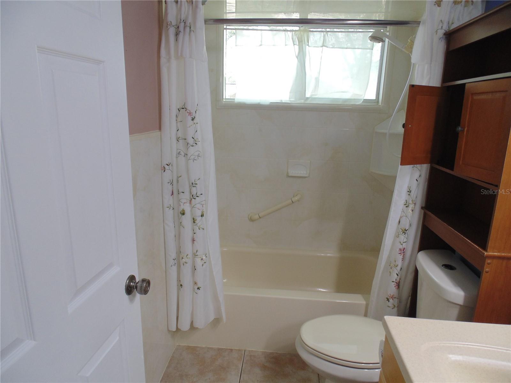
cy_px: 192
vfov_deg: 61.1
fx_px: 325
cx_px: 256
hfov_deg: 76.4
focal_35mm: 22
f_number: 3.1
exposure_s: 1/30
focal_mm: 4
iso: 80
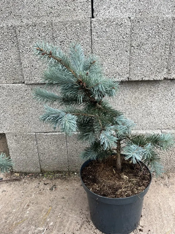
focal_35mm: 26
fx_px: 175
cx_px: 88
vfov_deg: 67.3
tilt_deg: -21.0
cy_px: 117
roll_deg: +2.4
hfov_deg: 53.1
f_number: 1.6
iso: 40
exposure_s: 1/202
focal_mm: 5.1
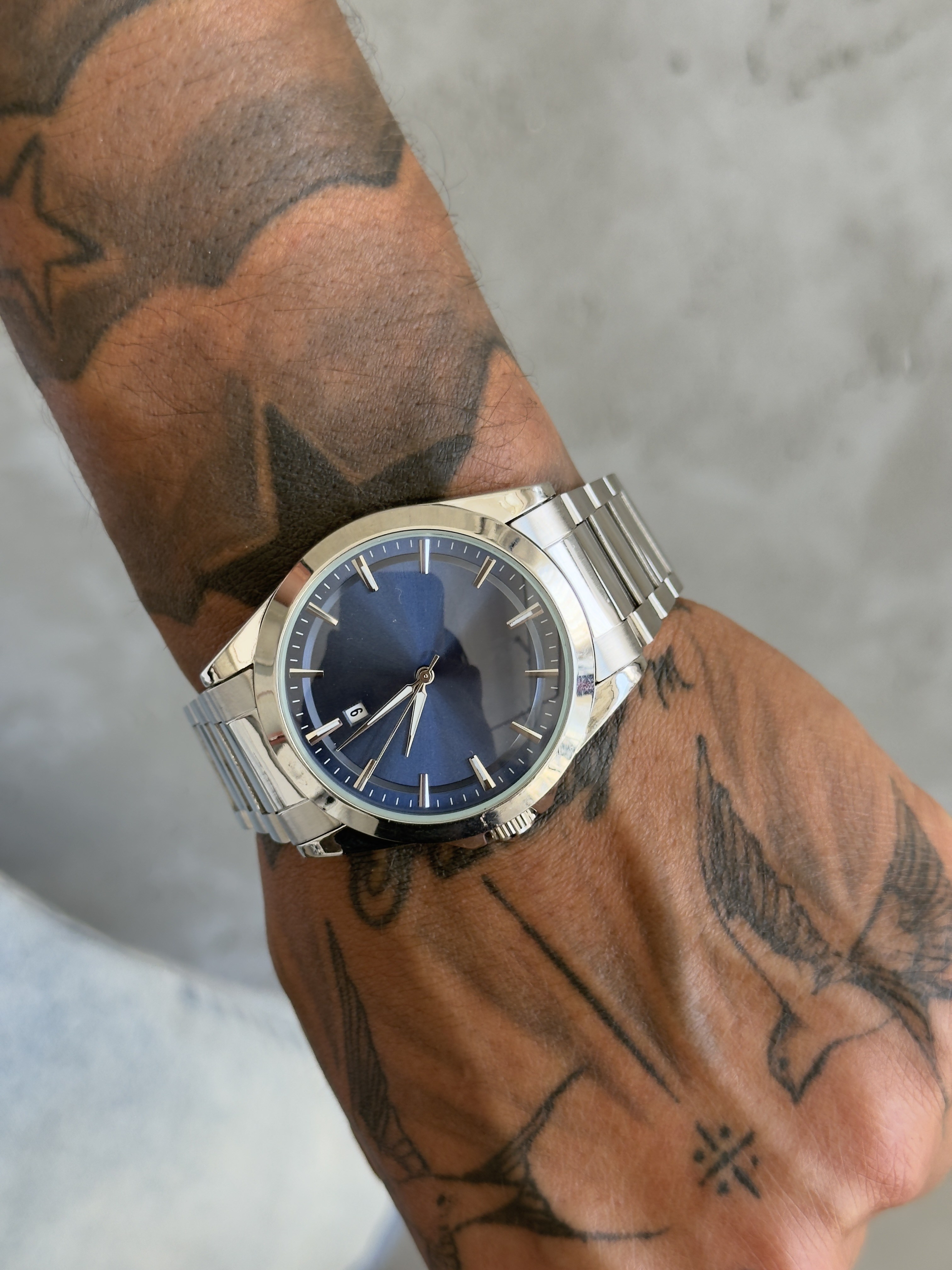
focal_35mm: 48
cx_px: 476
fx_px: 1760
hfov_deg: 30.3
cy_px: 635
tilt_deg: -55.3
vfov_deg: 39.7
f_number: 1.78
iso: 125
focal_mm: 6.76
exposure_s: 1/238
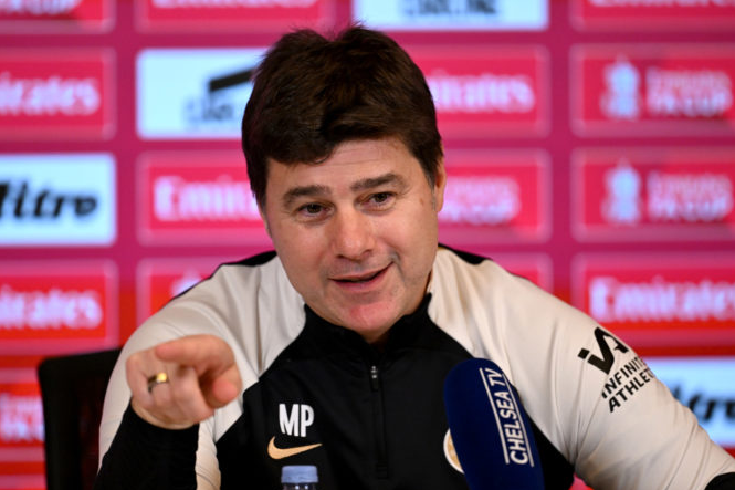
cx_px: 333
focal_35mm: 451
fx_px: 9205
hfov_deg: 4.6
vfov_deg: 3.0
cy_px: 231
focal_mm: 400
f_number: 2.8
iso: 2500
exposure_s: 1/500
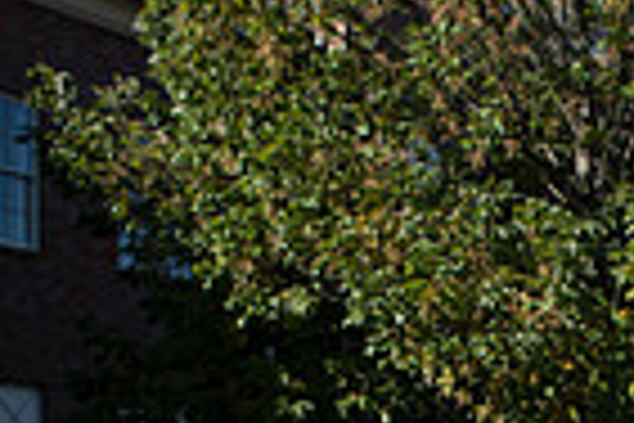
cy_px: 808
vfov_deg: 12.4
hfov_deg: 20.4
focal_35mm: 99
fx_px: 1743
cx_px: 504
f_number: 4.5
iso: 250
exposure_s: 1/1600
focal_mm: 24
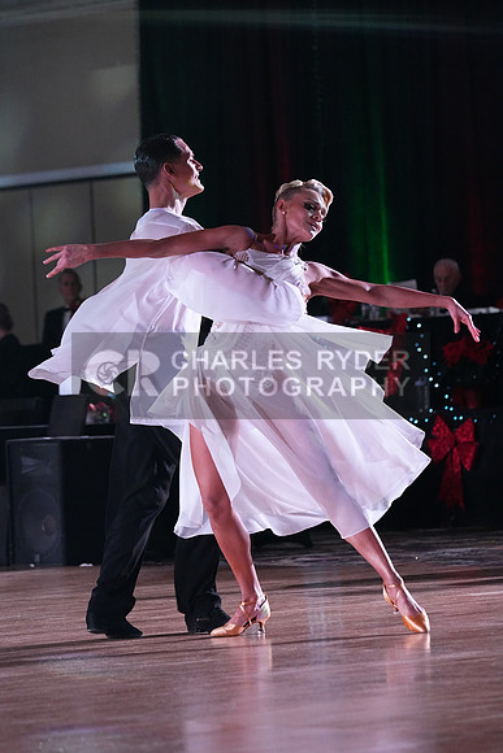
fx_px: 3854
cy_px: 376
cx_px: 252
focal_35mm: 184
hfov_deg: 7.5
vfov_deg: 11.2
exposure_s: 1/400
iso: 8000
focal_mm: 184
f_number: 5.6
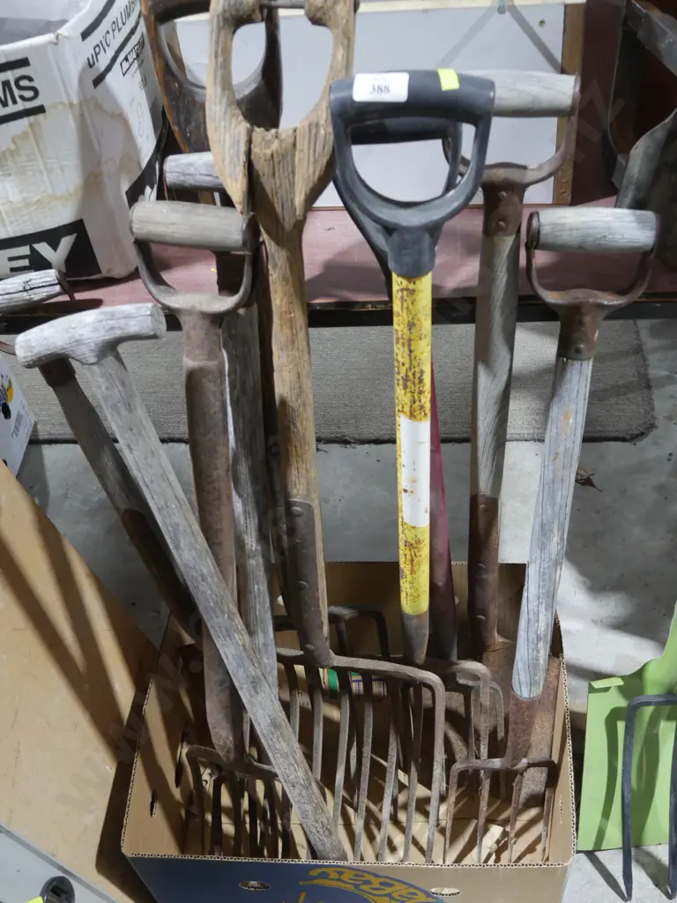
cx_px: 338
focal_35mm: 40
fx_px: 1043
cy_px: 452
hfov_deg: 36.0
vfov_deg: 46.8
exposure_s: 1/60
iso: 1600
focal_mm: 20
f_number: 4.4
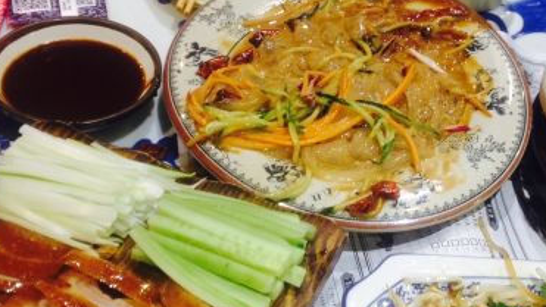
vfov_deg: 16.8
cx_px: 286
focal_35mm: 72
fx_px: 1043
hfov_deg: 29.3
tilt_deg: -46.5
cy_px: 192
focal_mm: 4.28
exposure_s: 1/30
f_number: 2.4
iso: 50
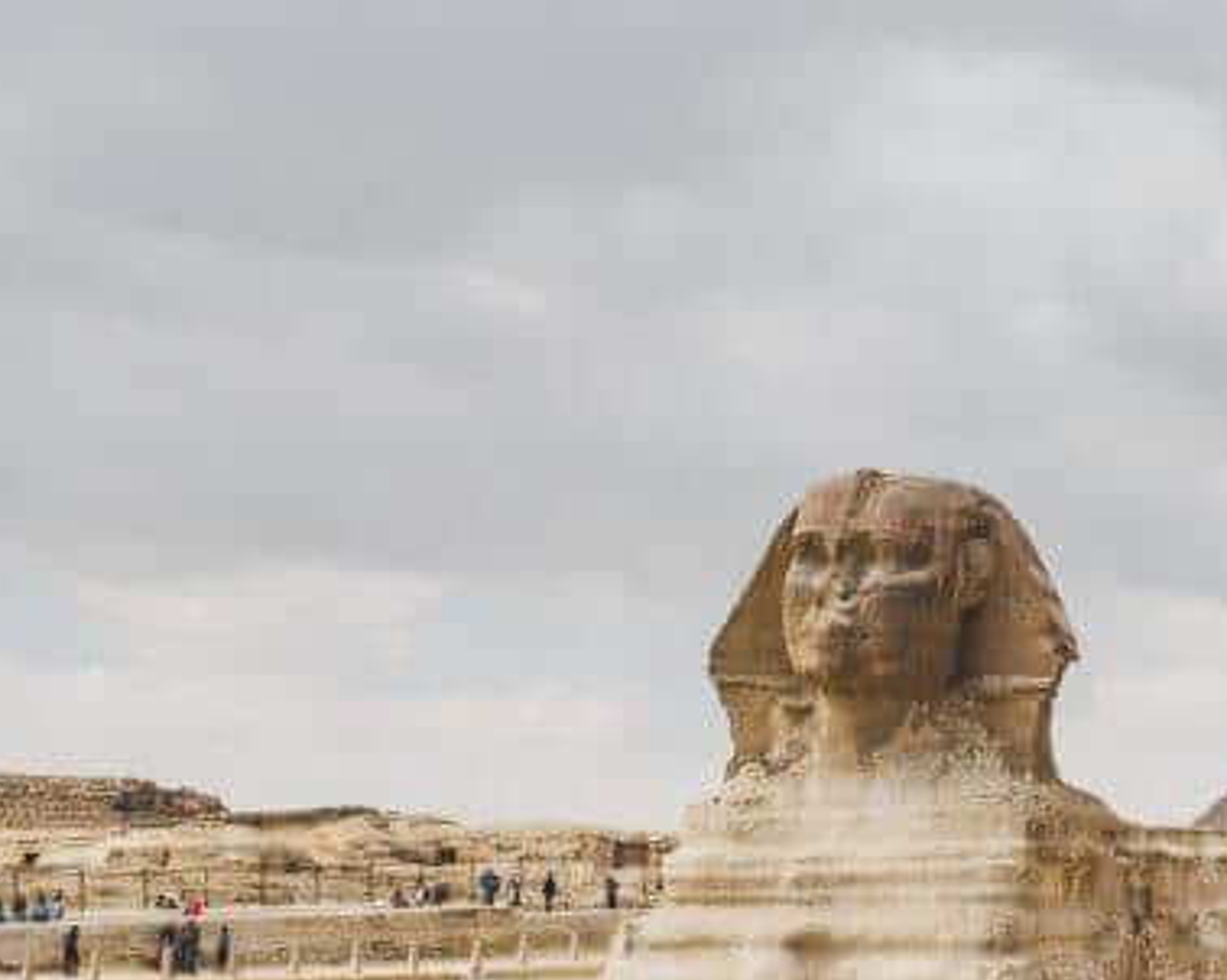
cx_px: 1376
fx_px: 3267
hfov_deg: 20.2
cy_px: 779
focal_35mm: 90
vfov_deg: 16.9
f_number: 5.6
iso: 100
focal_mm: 17
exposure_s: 1/800
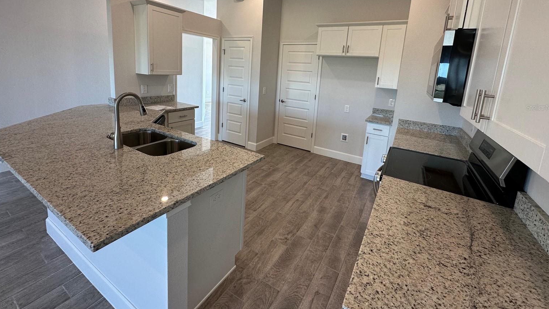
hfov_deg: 99.4
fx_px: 233
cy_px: 107
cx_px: 272
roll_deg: -3.7
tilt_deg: -8.9
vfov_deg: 65.6
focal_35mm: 16
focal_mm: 2.22
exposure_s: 1/120
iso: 125
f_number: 2.2
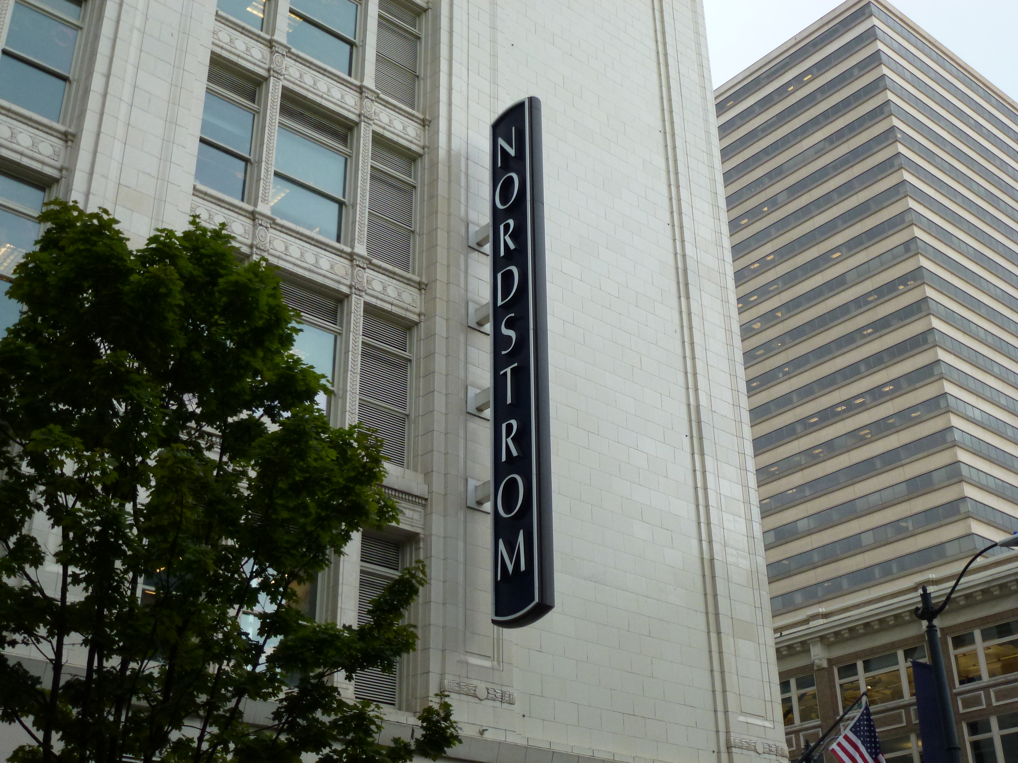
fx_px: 1206
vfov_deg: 35.1
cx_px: 509
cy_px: 382
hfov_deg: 45.8
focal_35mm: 41
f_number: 3.9
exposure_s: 1/250
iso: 200
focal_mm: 7.4
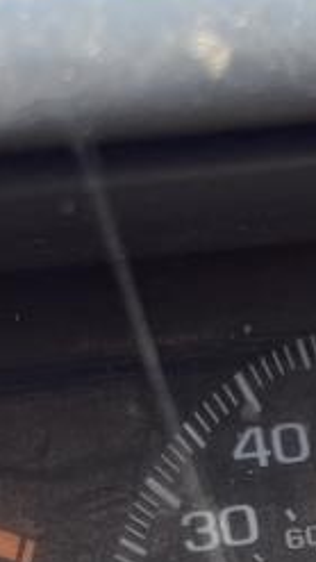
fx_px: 2100
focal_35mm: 141
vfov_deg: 14.1
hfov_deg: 8.6
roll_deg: -1.2
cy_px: 885
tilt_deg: -29.7
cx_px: 198
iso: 32
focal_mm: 5.1
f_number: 1.6
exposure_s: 1/125
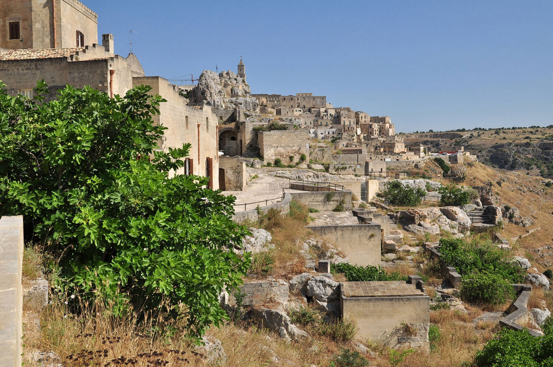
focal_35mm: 38
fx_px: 575
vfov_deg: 35.4
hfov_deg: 51.3
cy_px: 184
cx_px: 276
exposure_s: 1/1000
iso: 200
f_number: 8
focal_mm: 25
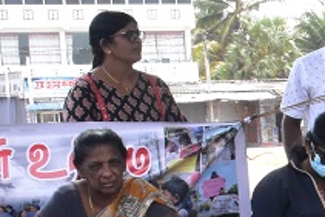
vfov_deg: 6.9
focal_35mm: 196
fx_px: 1769
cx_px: 659
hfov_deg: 9.7
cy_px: 357
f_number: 18
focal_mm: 23
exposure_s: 1/200
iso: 2000
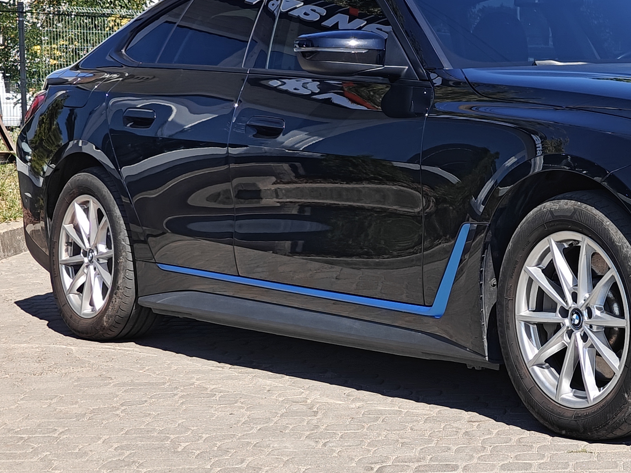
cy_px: 205
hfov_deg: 20.4
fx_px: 1713
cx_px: 585
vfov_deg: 15.7
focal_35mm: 94
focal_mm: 7.08
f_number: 2
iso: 50
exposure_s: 1/1237
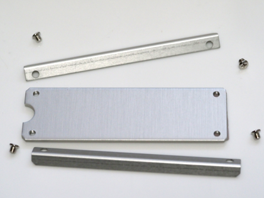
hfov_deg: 16.4
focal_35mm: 120
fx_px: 915
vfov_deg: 12.3
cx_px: 132
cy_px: 99
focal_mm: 60
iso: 1250
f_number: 5
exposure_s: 1/160
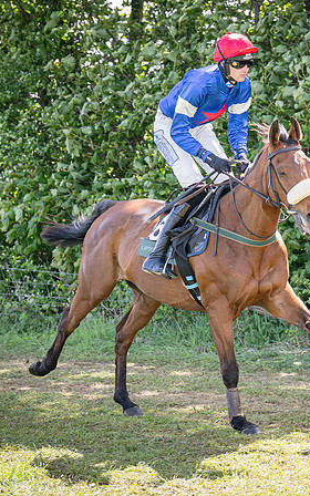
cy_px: 228
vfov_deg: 10.7
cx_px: 228
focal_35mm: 195
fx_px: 2636
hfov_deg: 6.7
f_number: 4
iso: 400
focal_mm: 77
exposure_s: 1/1000
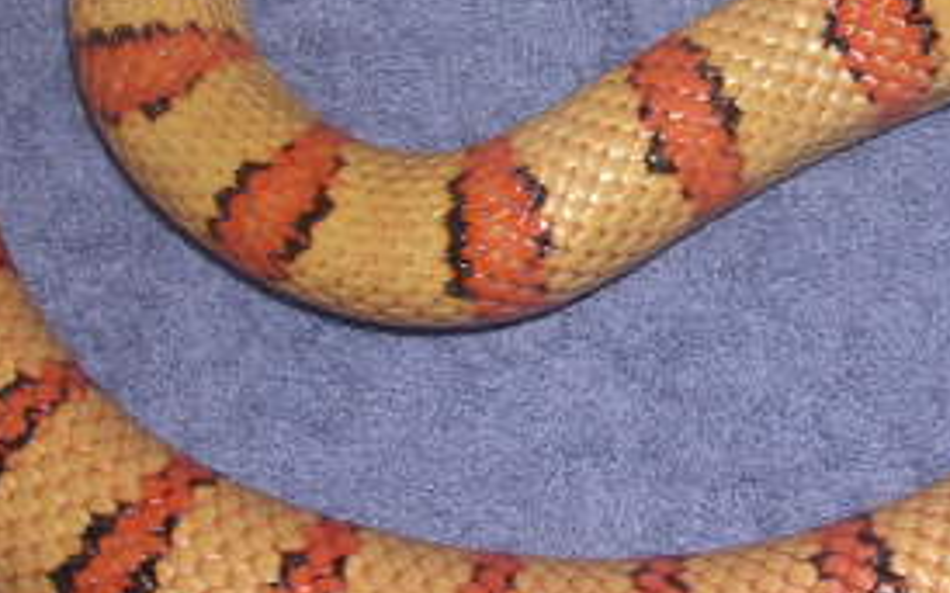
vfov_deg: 13.8
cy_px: 83
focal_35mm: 94
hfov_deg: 21.9
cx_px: 711
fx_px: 2433
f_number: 5.6
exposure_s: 1/60.1
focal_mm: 5.8
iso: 100
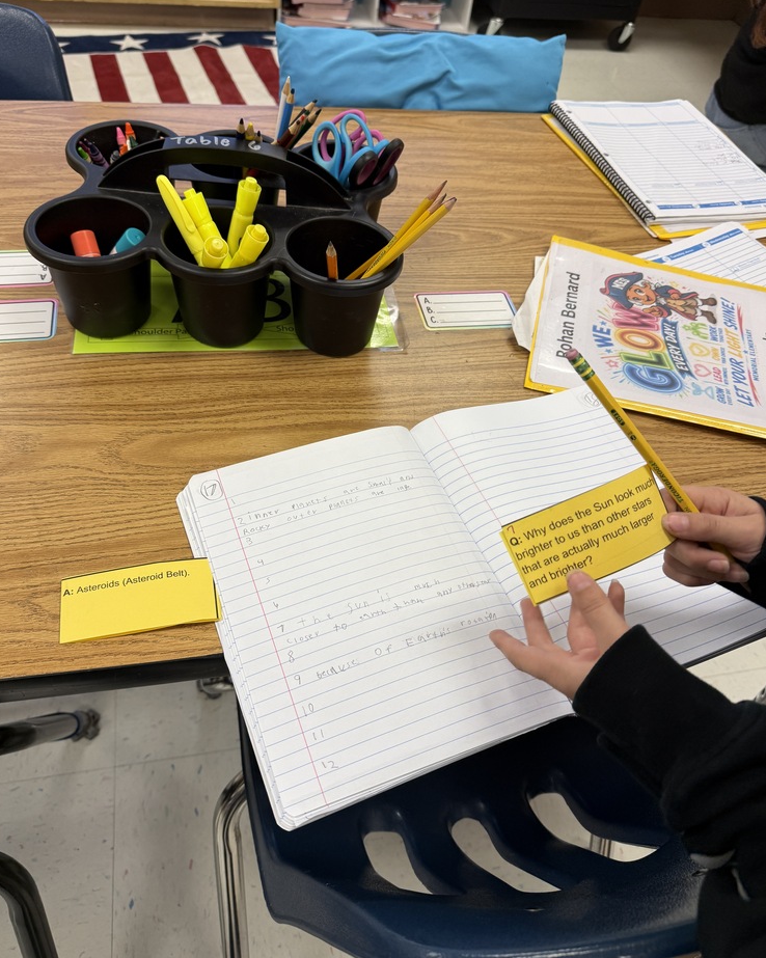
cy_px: 476
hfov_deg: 54.9
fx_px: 737
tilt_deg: -48.9
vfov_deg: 66.0
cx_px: 375
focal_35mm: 26
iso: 80
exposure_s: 1/120
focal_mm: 6.76
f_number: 1.78
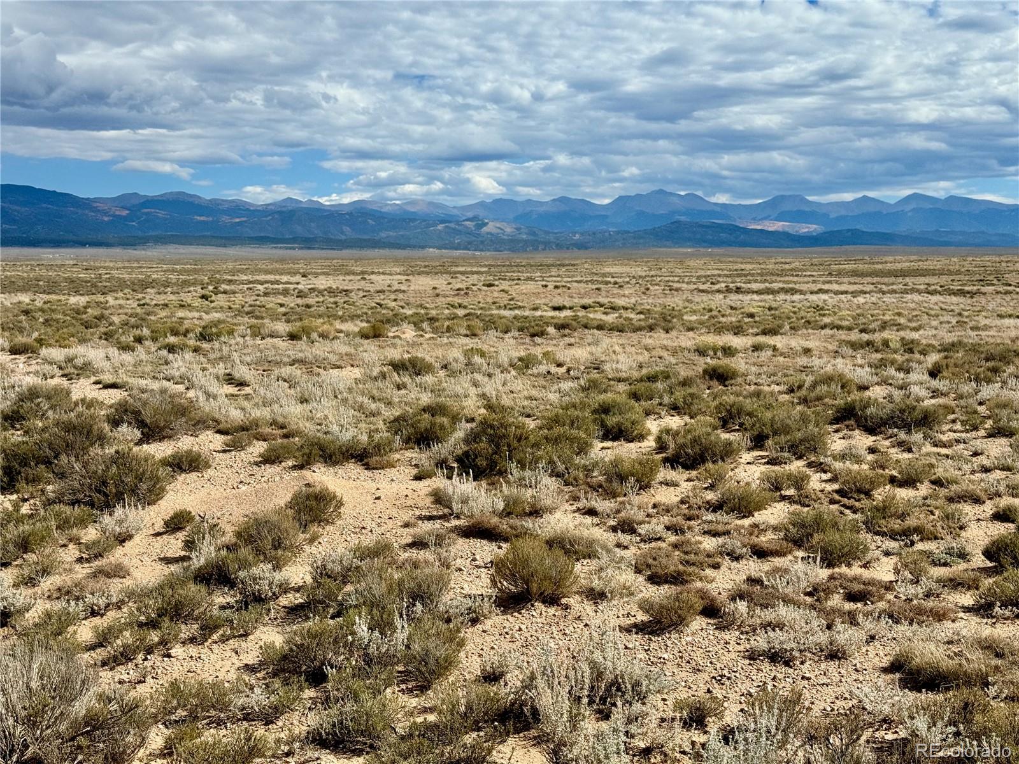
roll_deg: -0.2
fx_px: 1413
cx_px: 510
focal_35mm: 48
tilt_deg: -5.5
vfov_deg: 30.3
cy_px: 382
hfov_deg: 39.7
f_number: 1.78
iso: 64
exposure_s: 1/7092
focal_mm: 6.76
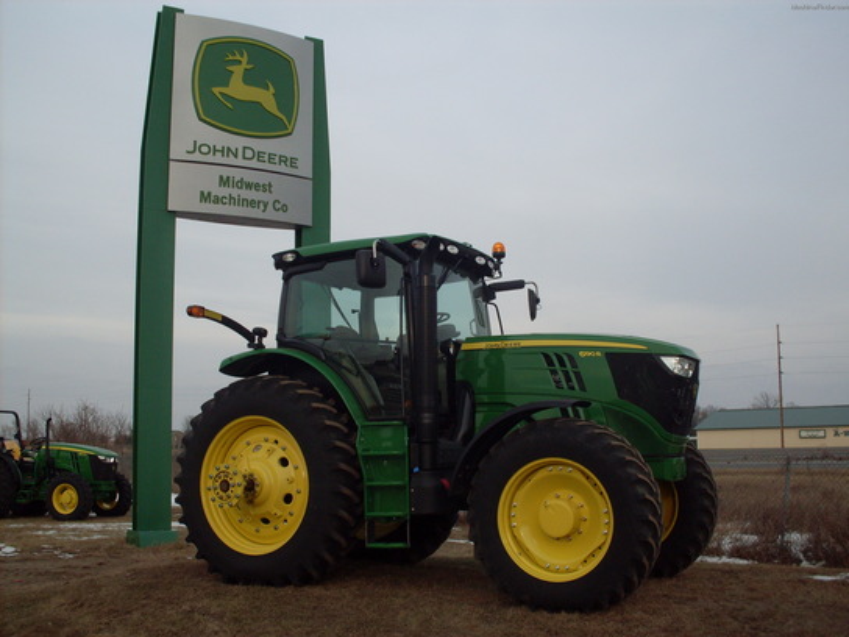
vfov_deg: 37.7
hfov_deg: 49.0
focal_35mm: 38
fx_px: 932
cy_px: 318
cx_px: 424
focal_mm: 6.3
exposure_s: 1/125
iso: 80
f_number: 8.4
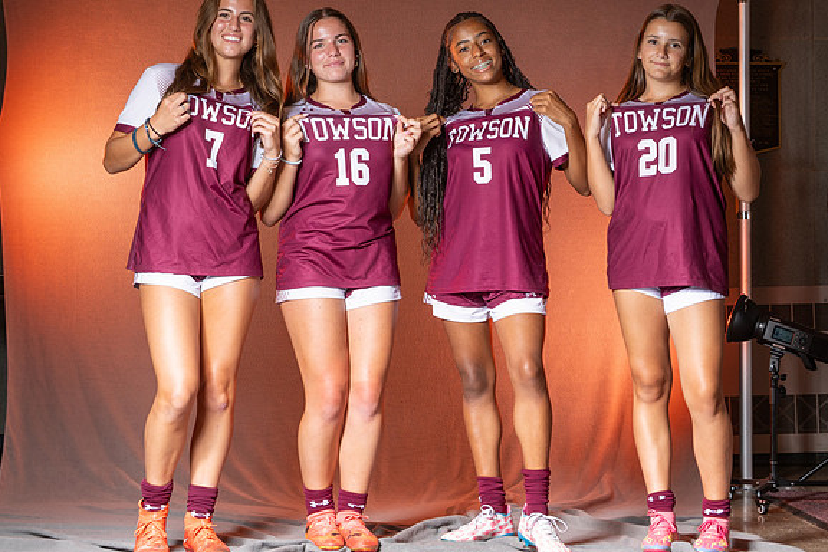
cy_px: 172
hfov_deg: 26.0
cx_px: 439
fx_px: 1794
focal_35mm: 78
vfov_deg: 17.4
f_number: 8
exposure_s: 1/160
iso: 80
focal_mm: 31
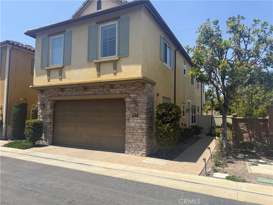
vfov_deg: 56.8
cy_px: 102
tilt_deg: +4.5
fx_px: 189
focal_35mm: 24
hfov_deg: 71.6
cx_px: 136
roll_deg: -1.1
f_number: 1.78
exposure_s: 1/3584
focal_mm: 6.76
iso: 80
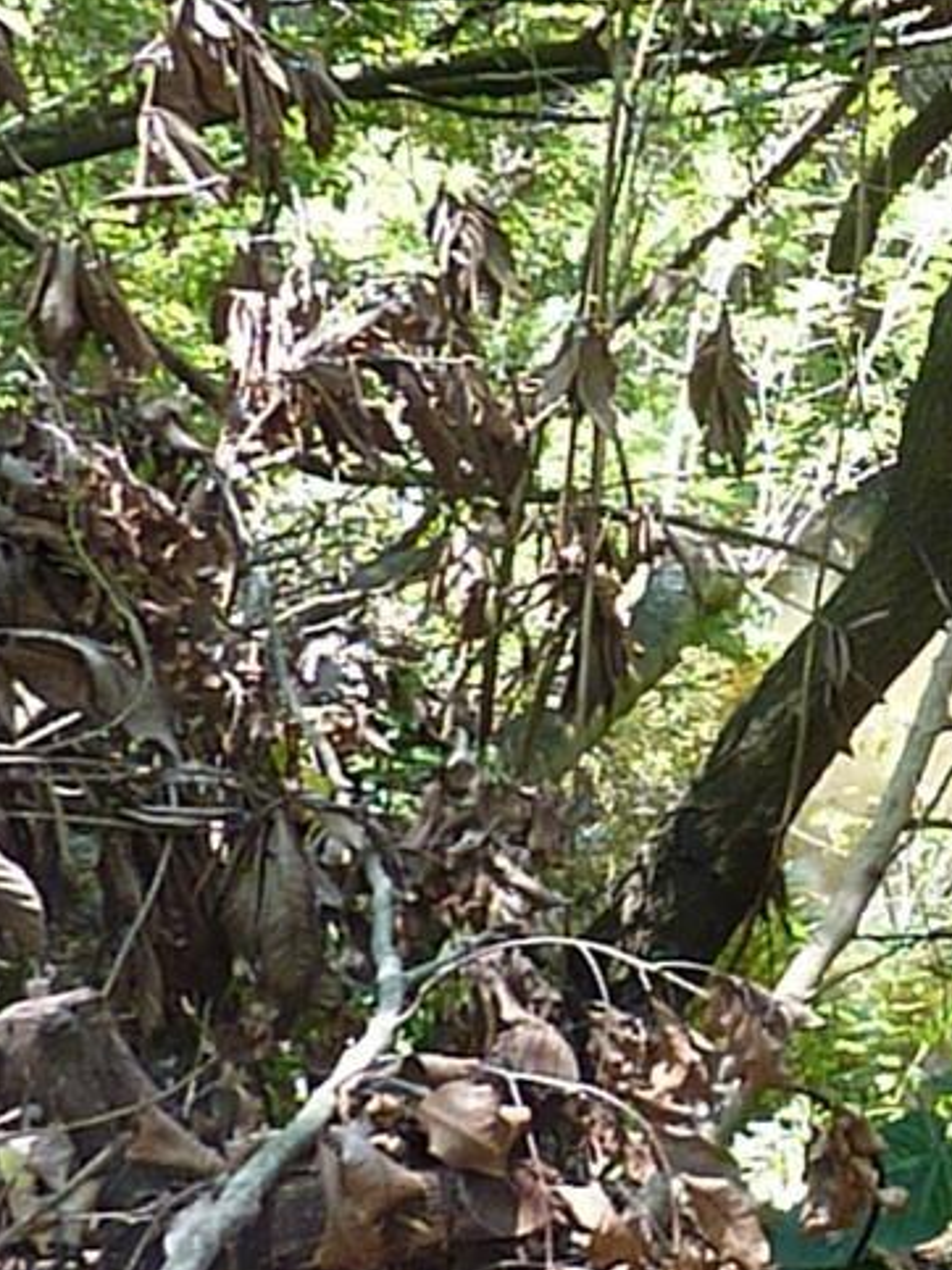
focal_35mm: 53
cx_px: 1247
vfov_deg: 36.1
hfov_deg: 24.1
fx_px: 1944
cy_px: 555
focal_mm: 4.1
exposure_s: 1/400
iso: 800
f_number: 4
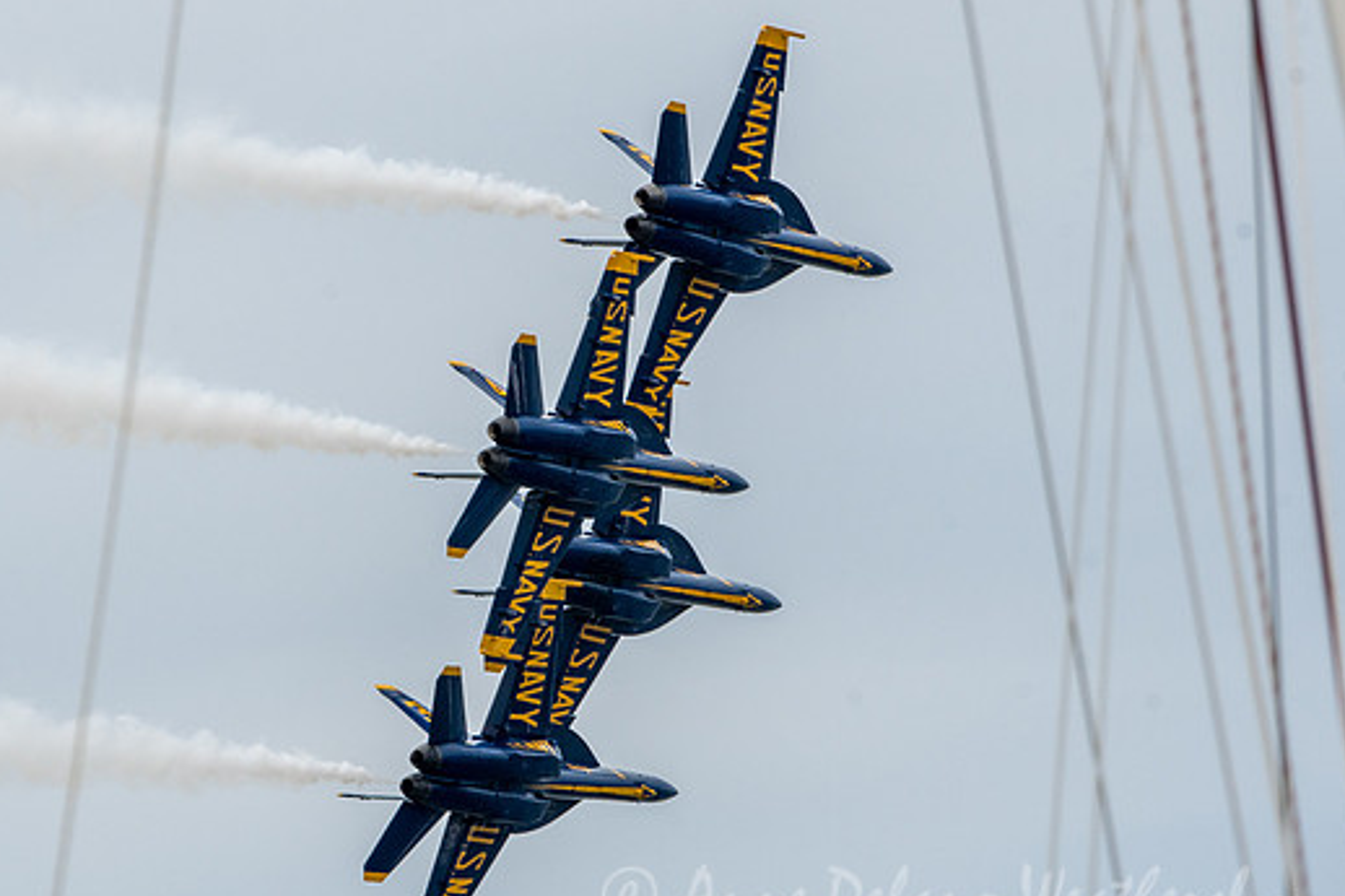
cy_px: 447
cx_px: 451
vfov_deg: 2.4
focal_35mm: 576
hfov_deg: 3.6
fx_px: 21512
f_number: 11
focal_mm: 280
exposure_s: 1/640
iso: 200
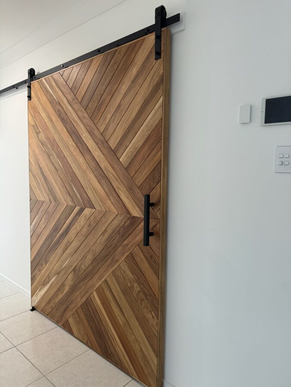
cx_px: 146
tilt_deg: -2.4
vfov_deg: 71.6
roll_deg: -0.2
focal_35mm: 24
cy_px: 194
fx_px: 269
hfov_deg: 56.8
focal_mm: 6.86
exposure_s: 1/100
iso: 160
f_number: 1.78
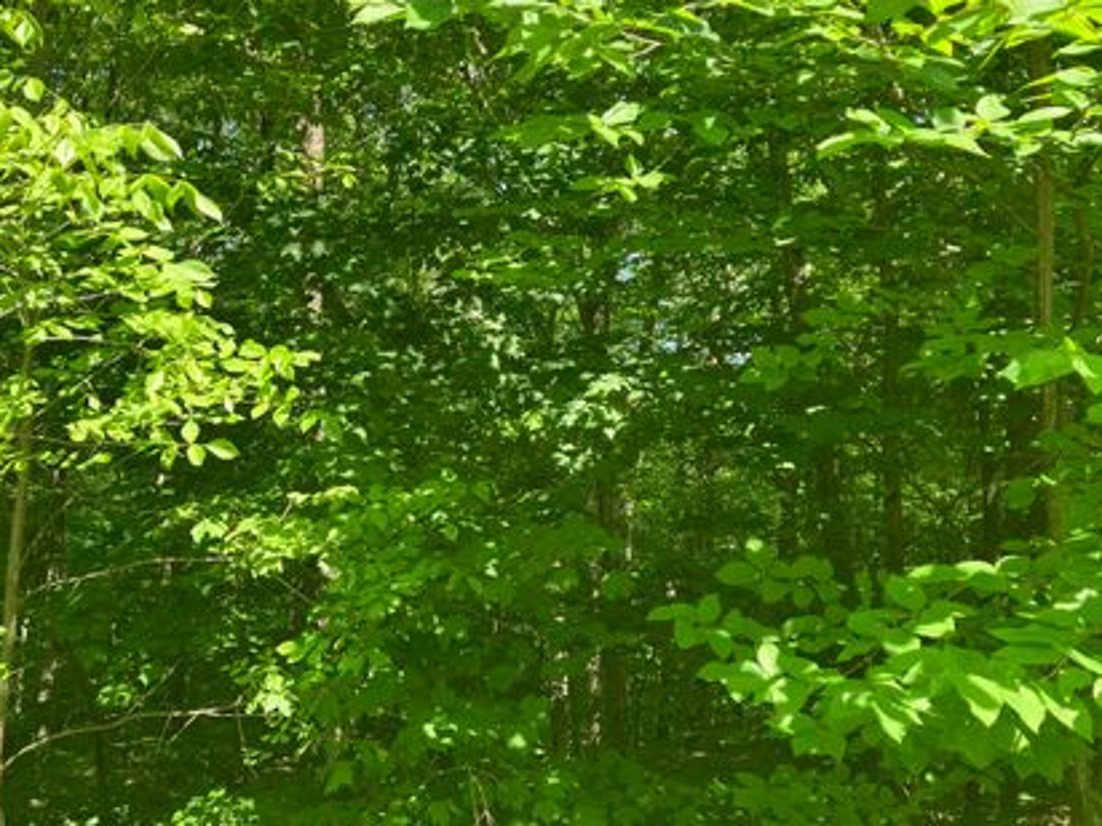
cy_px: 429
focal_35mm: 34
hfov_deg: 53.8
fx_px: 1082
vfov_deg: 41.8
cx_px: 479
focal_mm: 3.99
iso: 25
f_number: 1.8
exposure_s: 1/157
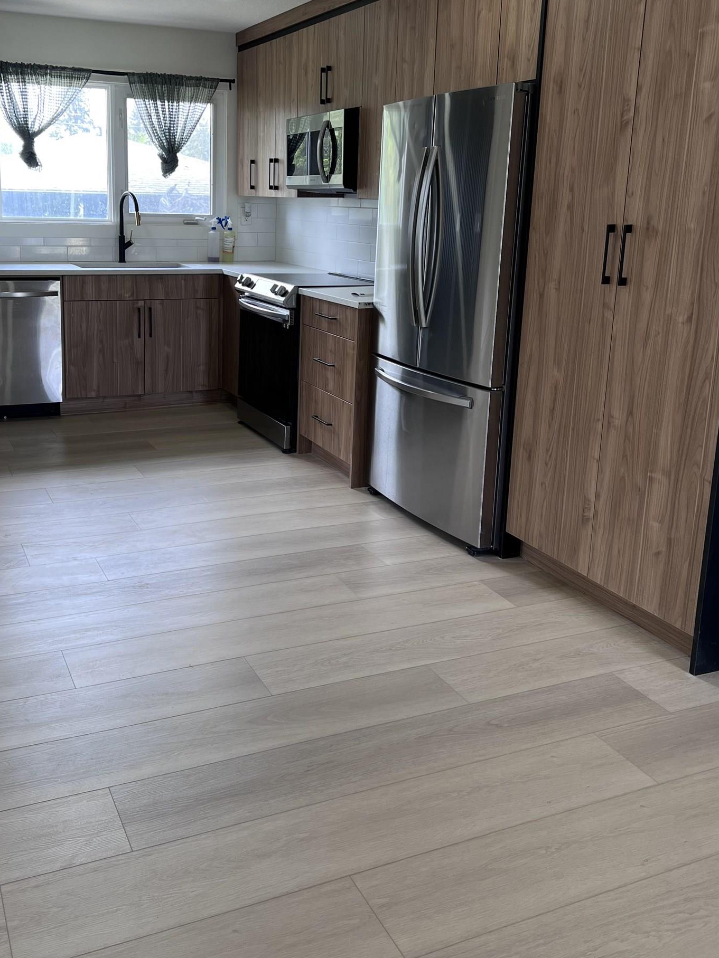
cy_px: 391
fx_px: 914
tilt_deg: -10.6
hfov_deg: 42.7
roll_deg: -1.4
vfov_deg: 55.0
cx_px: 276
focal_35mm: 33
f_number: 1.5
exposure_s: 1/120
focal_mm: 5.7
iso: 50
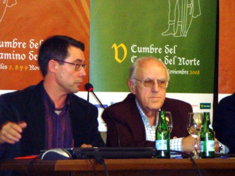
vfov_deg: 9.1
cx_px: 106
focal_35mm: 163
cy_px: 59
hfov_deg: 12.1
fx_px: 1106
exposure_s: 1/60
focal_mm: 19.8
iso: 400
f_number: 4.5
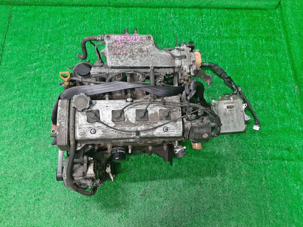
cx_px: 152
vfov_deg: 53.1
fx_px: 228
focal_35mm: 26
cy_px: 114
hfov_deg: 67.3
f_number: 1.7
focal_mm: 3.93
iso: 176
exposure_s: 1/50
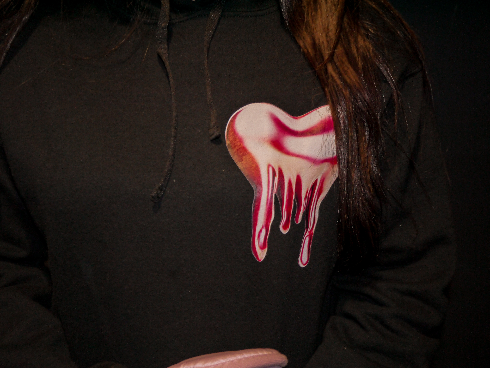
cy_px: 184
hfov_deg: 44.8
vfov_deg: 34.3
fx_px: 595
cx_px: 245
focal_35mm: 42
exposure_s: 1/60
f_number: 4.6
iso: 800
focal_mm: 21
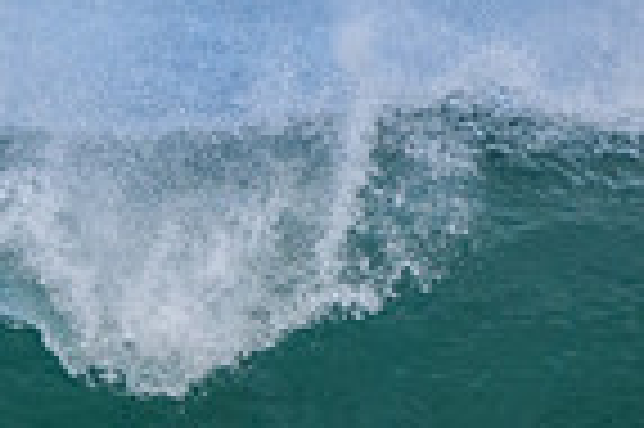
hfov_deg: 0.8
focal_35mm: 2499
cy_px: 579
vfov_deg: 0.5
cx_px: -135
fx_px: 44653
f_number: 5.6
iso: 500
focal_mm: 410
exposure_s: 1/2000
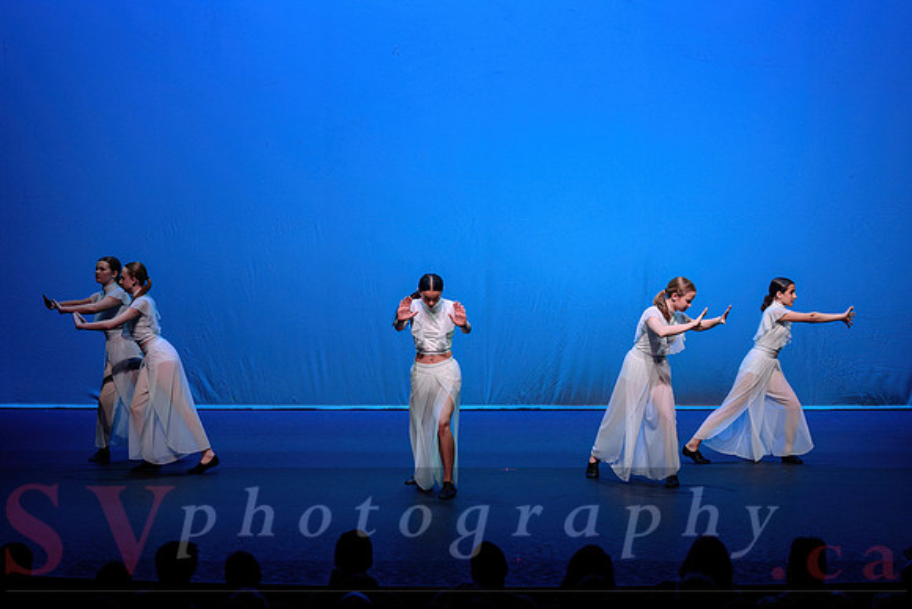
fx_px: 2447
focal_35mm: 97
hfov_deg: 21.1
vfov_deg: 14.2
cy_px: 304
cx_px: 456
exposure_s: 1/500
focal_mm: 95
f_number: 2.8
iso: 1600
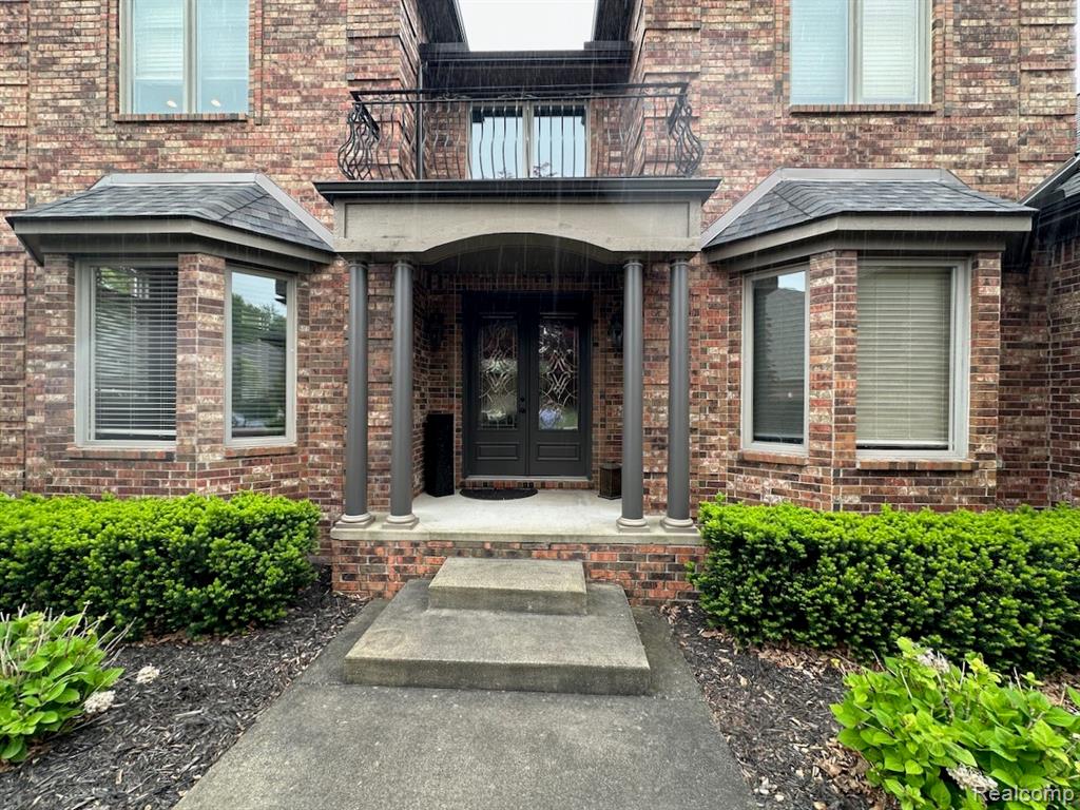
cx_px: 540
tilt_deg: -0.1
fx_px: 437
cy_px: 405
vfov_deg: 85.7
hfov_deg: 102.1
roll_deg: +0.4
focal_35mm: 14
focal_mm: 2.22
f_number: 2.2
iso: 40
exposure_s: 1/99
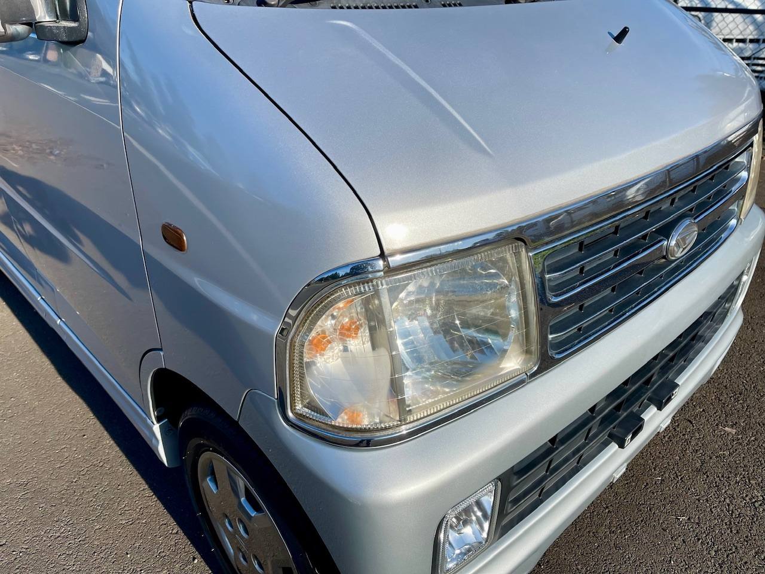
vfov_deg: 54.9
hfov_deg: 69.4
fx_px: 552
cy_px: 287
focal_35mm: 25
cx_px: 382
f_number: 1.6
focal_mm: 5.1
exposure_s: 1/3559
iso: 32
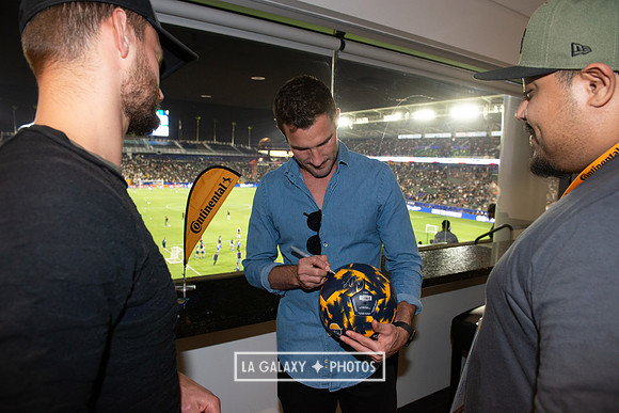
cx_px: 310
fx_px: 413
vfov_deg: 53.2
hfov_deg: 73.7
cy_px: 206
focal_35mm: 24
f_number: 6.3
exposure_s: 1/60
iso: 640
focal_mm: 24
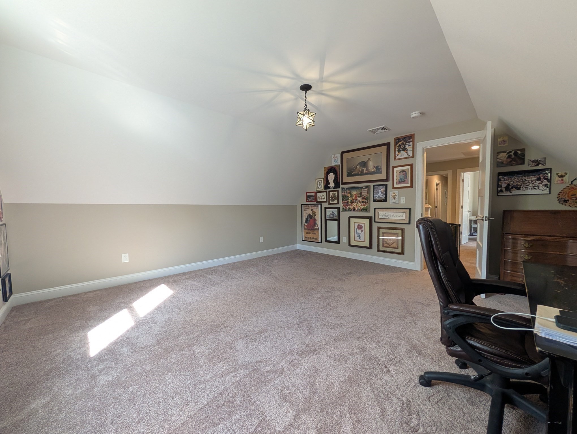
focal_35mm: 12
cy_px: 217
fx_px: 200
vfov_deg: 94.6
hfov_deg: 110.5
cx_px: 288
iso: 285
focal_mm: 2.02
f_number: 1.7
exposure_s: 1/120
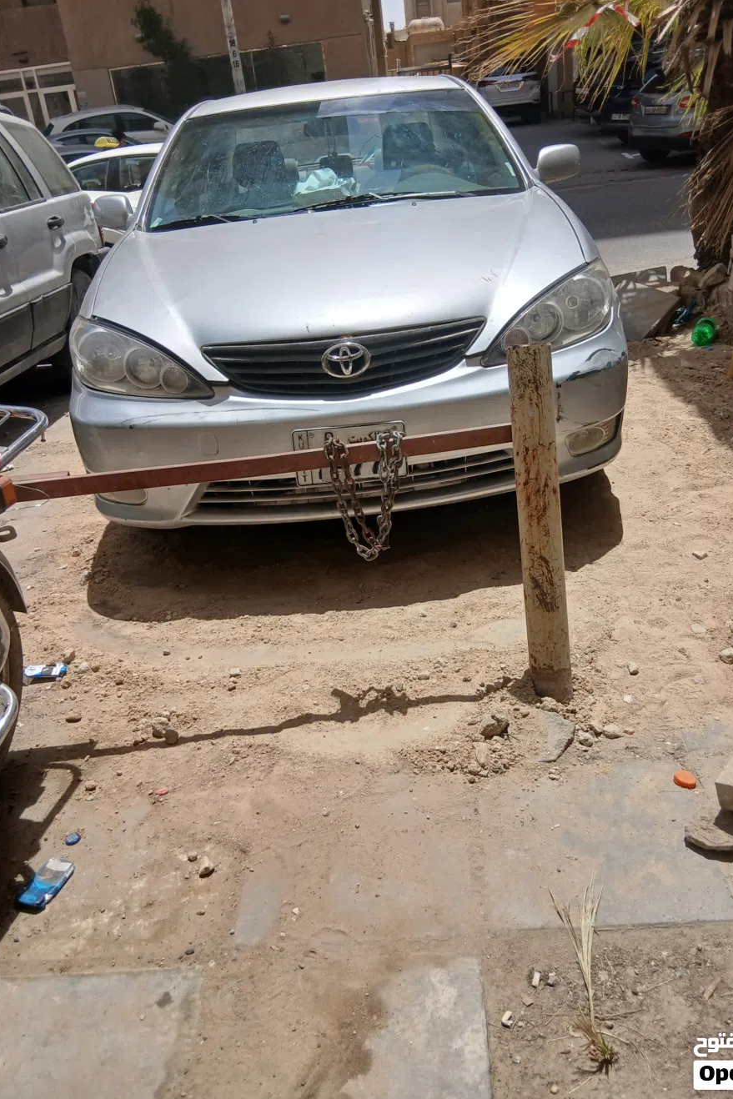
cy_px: 541
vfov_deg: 65.5
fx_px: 855
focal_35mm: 28
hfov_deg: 46.3
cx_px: 408
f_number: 1.8
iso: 20
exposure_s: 1/910
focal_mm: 3.98
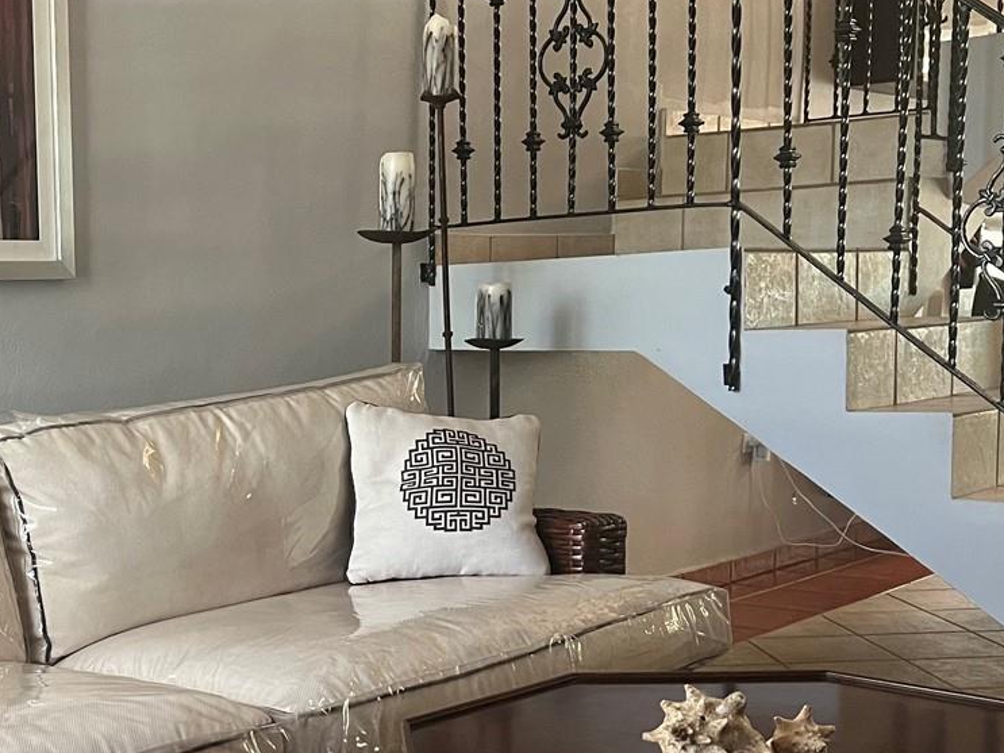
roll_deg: +1.6
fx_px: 1624
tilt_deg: -8.8
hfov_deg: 33.7
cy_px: 515
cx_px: 251
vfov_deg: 25.9
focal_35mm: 56
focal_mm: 5.7
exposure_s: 1/60
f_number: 1.5
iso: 320
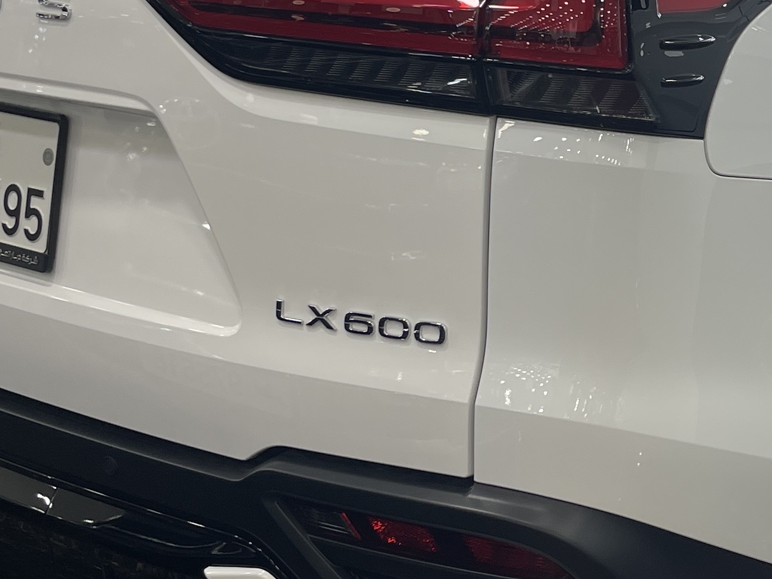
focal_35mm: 78
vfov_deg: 18.9
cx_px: 635
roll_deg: -1.7
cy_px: 219
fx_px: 1740
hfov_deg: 24.6
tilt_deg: -13.0
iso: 32
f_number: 1.6
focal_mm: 5.1
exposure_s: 1/120
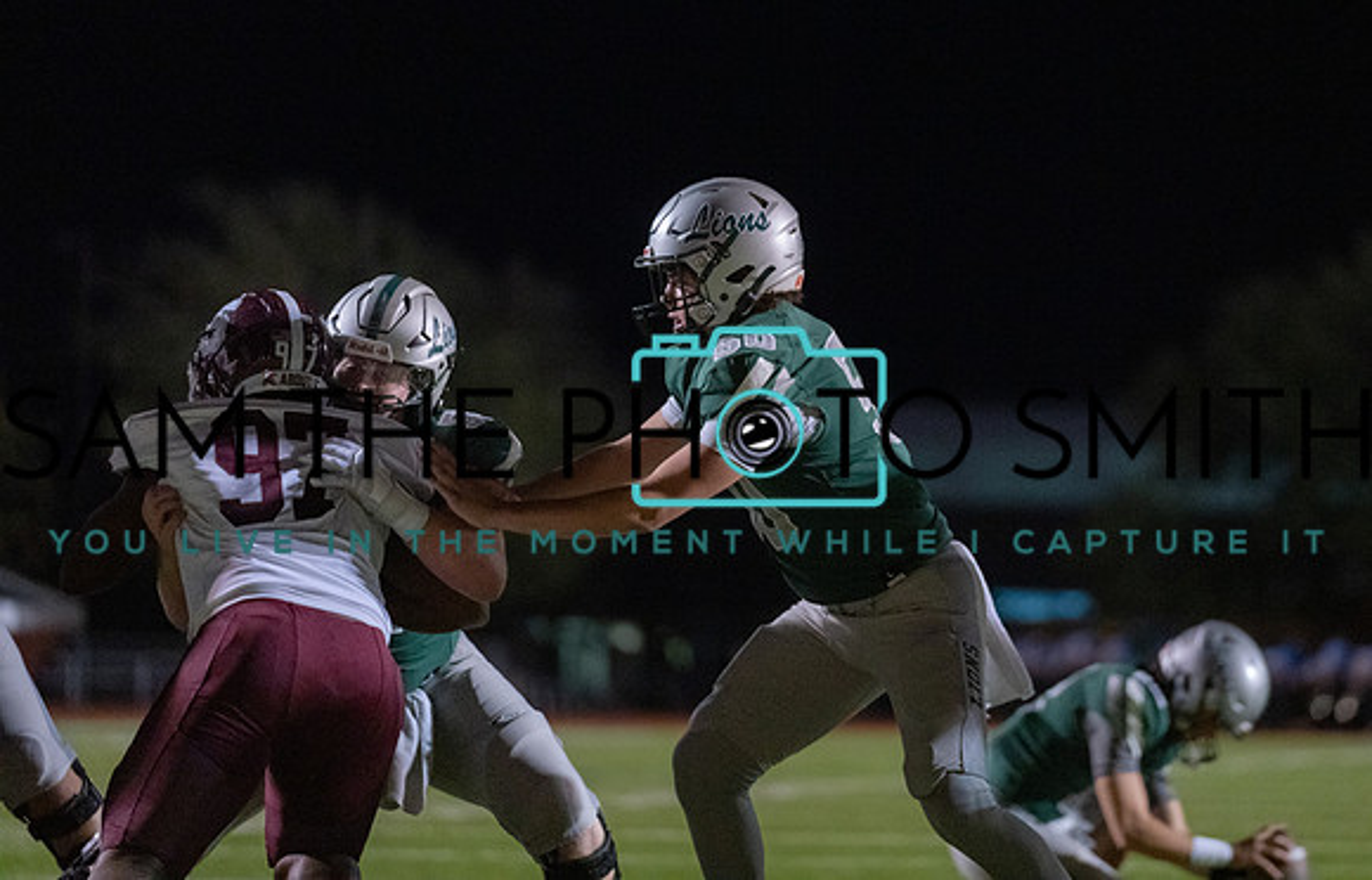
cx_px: 822
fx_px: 7807
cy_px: 333
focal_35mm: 207
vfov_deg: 6.5
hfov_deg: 10.0
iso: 10000
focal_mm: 171
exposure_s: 1/1250
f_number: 2.8
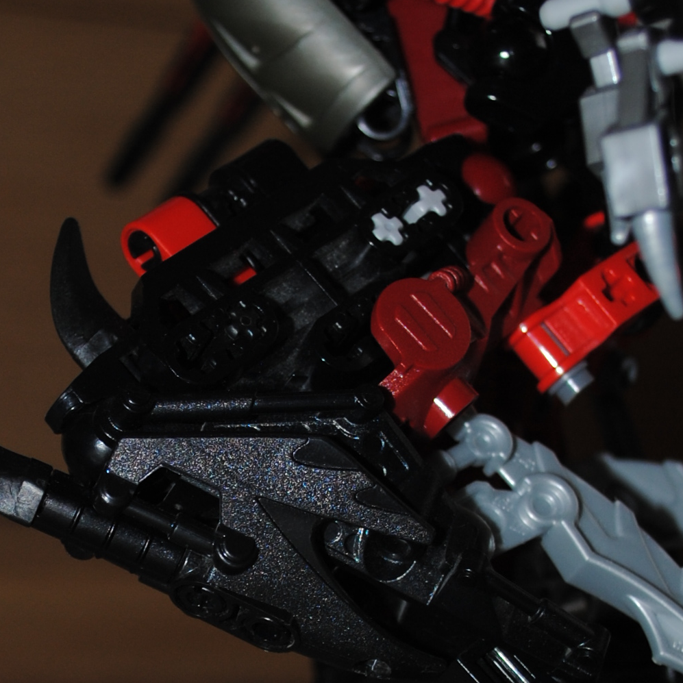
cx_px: 140
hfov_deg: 15.9
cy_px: 628
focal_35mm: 109
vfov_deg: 15.8
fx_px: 2433
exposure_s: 1/125
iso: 100
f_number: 4
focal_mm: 22
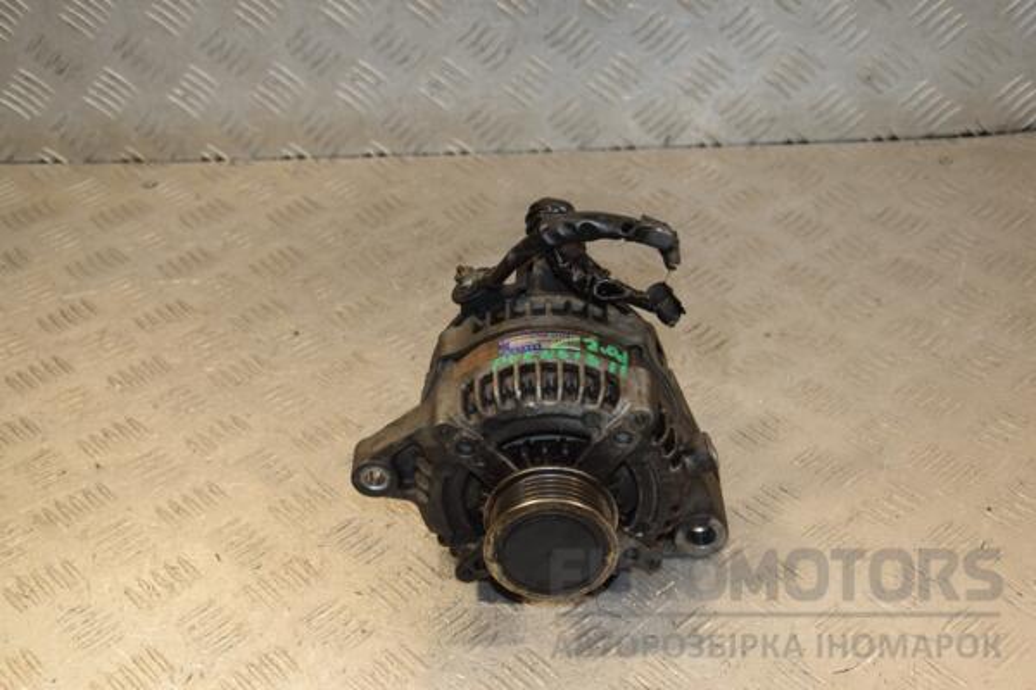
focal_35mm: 57
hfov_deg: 35.1
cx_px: 518
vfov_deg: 23.8
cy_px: 345
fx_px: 1640
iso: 800
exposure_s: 1/200
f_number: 6.3
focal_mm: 38
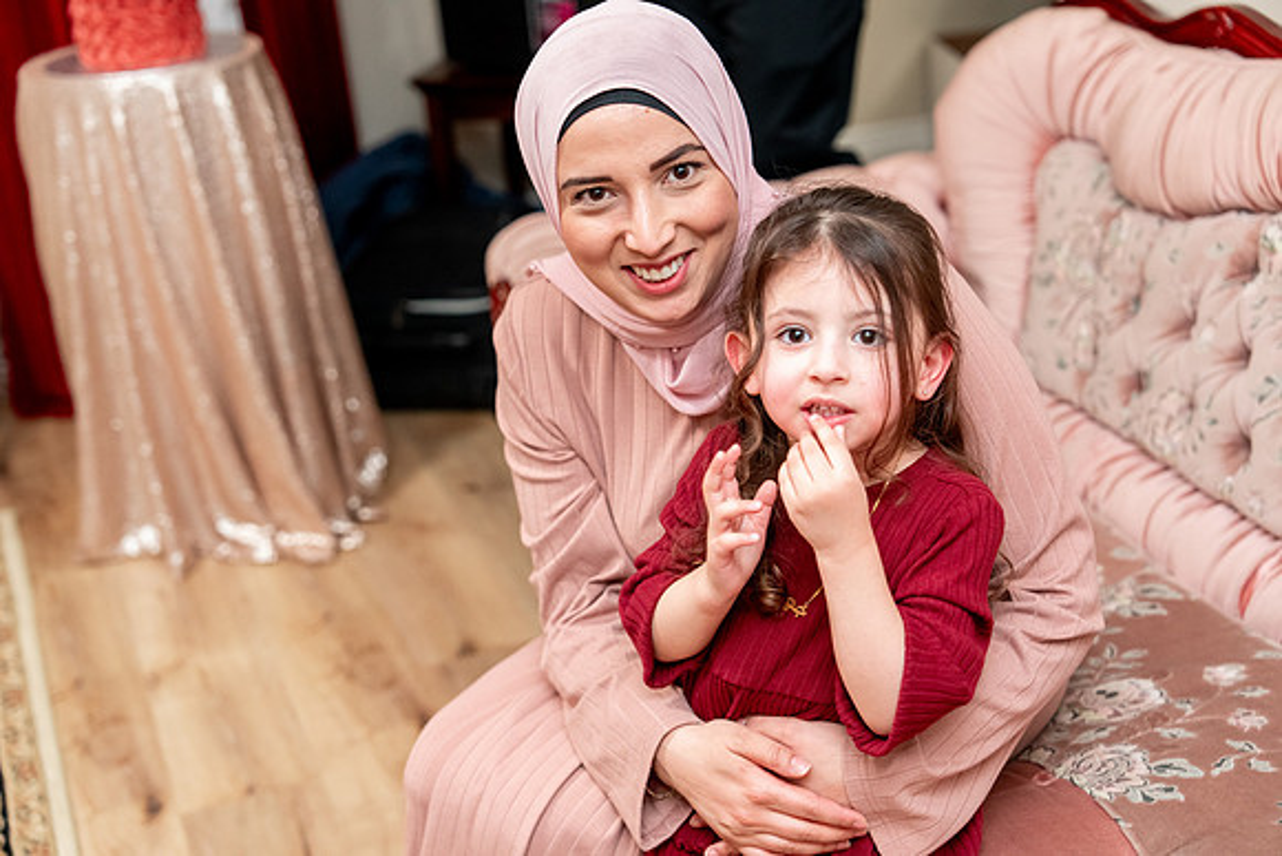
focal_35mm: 53
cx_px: 641
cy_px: 428
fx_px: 1888
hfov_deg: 37.5
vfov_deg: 25.5
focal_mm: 53
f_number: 2.8
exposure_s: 1/160
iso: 4000
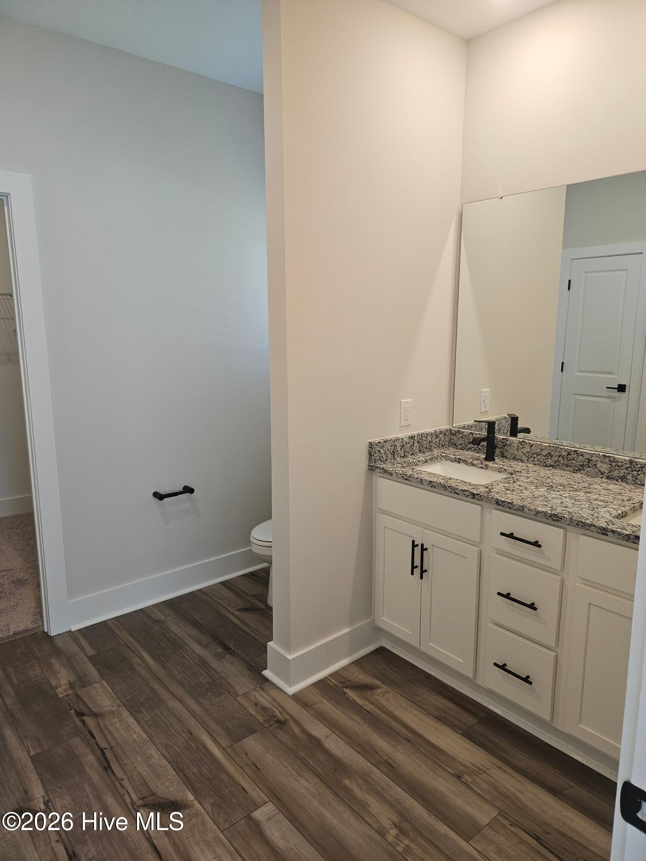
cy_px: 430
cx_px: 323
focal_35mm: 23
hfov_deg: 58.9
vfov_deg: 73.9
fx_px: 572
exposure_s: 1/120
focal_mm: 5.4
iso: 125
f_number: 1.8
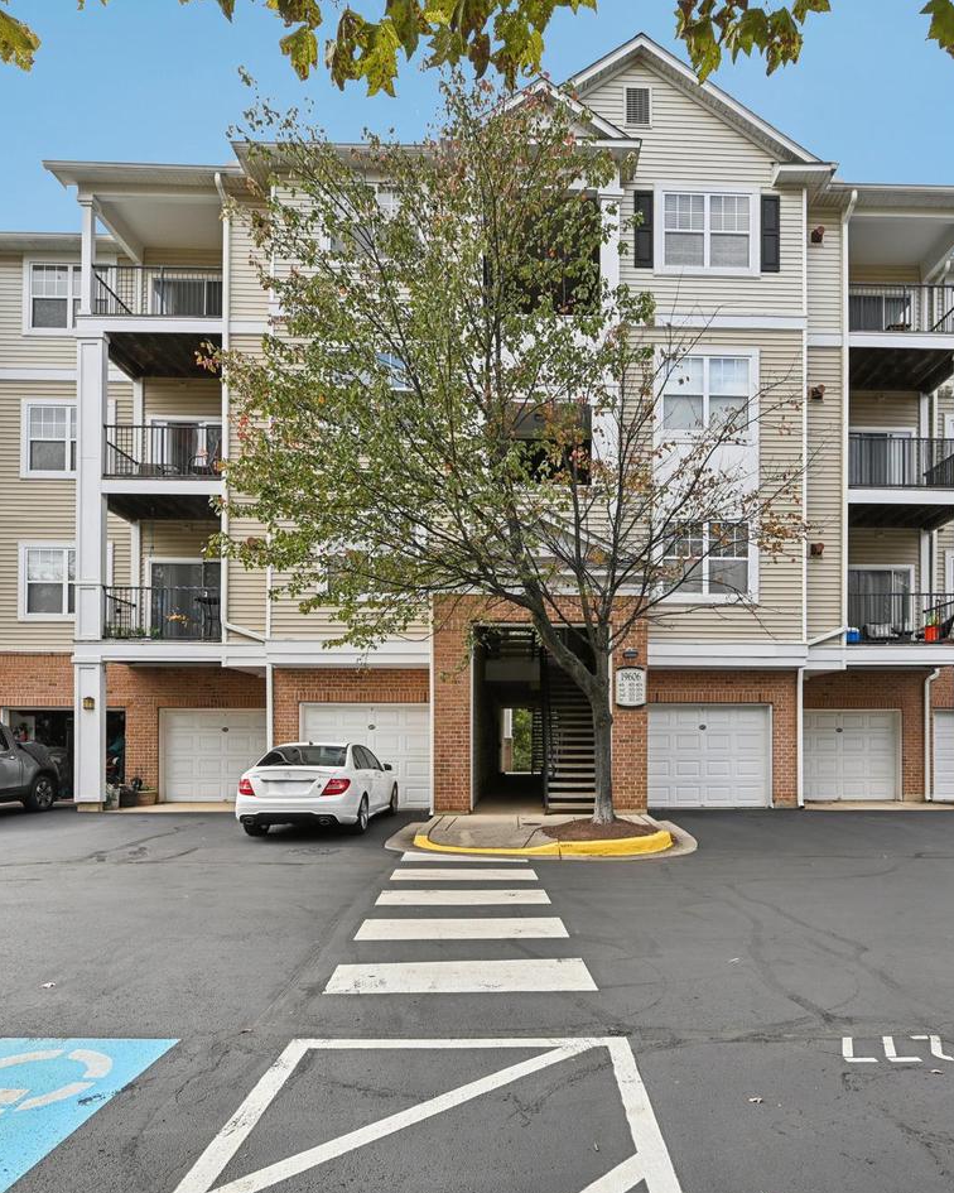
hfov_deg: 67.8
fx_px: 706
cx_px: 541
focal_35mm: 20
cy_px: 603
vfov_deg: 80.4
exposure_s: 1/80
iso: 100
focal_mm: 14
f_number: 8
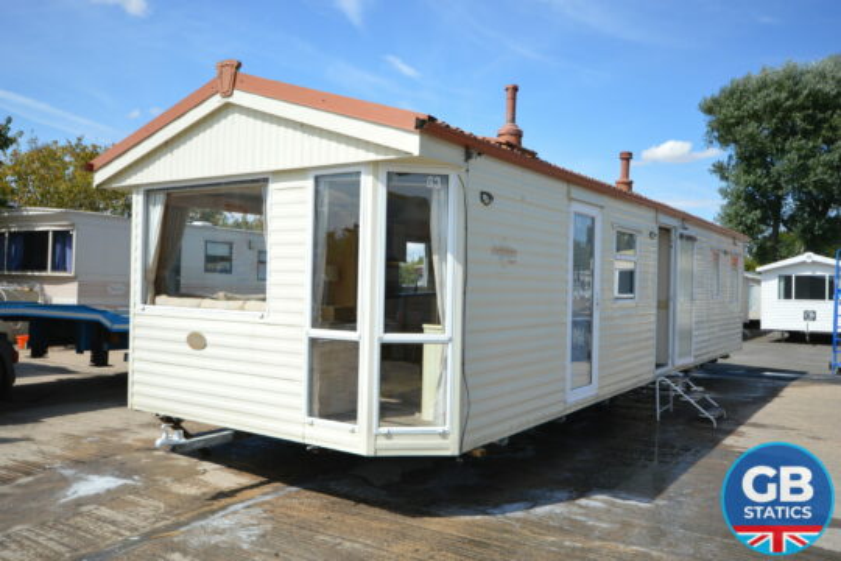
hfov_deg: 61.9
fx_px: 701
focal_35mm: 30
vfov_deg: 43.6
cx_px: 420
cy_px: 280
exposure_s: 1/250
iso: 100
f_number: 8
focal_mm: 20
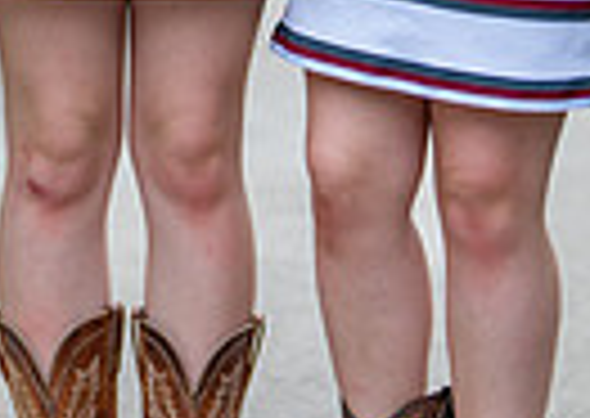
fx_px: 3913
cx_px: 300
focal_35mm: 234
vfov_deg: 6.0
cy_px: -248
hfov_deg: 8.6
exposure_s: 1/1250
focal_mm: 50
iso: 100
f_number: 1.2
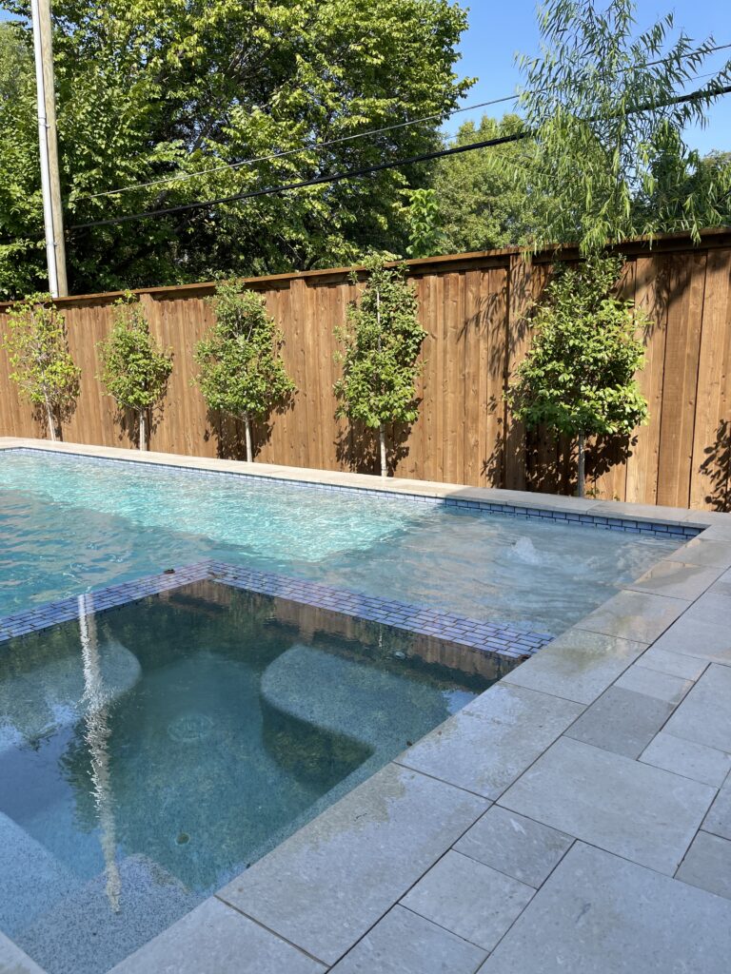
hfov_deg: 53.1
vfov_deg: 67.3
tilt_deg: -11.3
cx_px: 366
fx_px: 732
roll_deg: -0.4
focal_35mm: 26
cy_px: 487
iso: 50
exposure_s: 1/2012
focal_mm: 5.1
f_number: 1.6
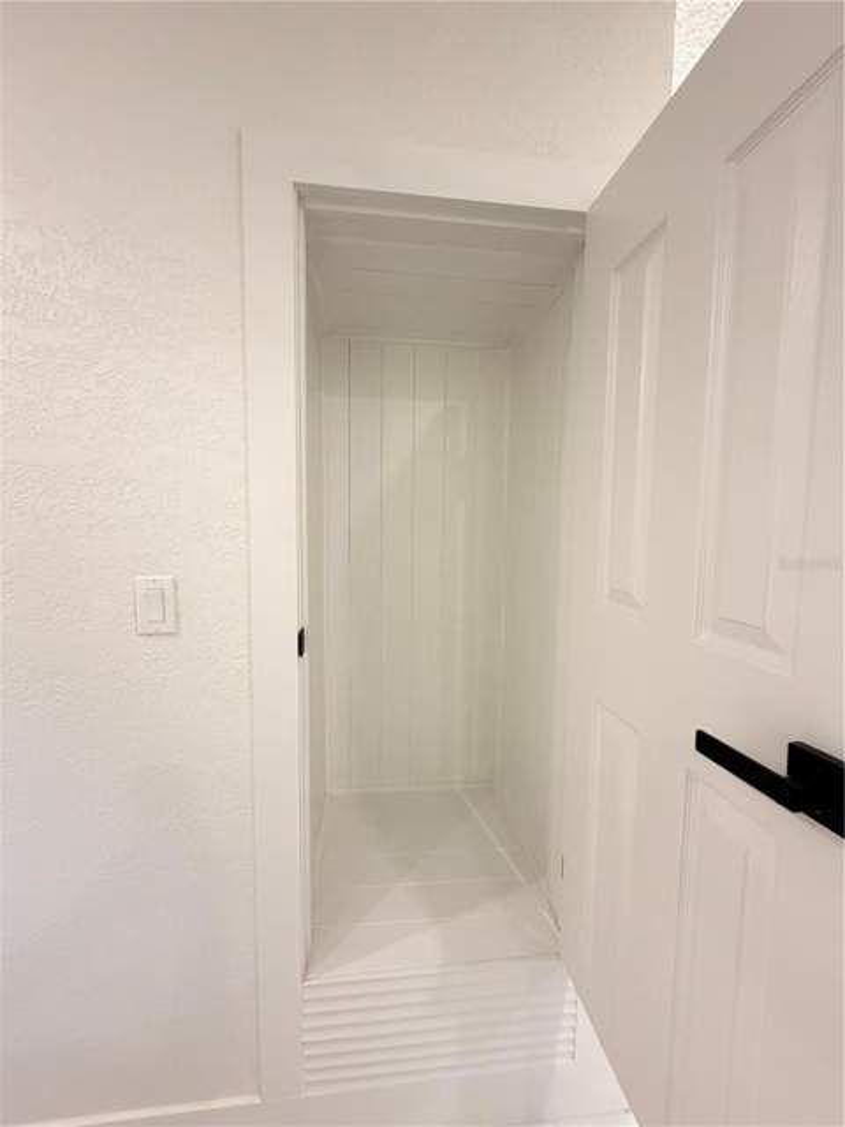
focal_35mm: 14
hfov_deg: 85.7
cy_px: 564
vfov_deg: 102.1
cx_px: 422
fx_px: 456
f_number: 2.2
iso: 320
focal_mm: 2.22
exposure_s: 1/77
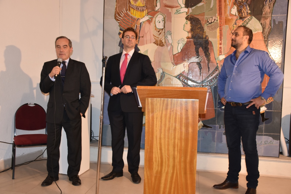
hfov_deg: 55.1
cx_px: 146
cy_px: 97
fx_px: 279
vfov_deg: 38.4
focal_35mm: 34
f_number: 3.8
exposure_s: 1/60
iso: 640
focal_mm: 23
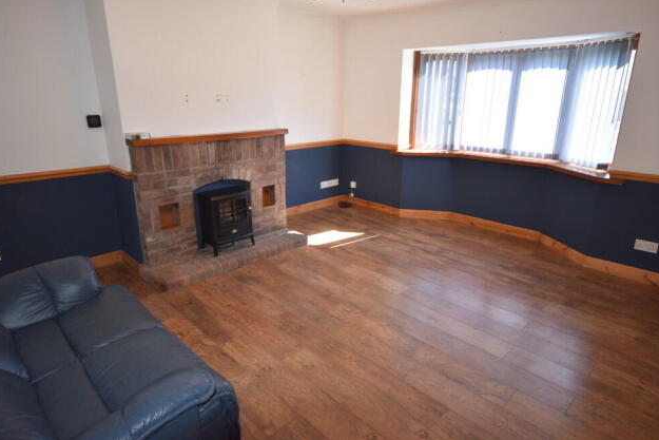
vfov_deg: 57.2
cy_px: 212
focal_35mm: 22
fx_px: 403
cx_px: 322
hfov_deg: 78.6
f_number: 5
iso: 800
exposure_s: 1/100
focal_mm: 14
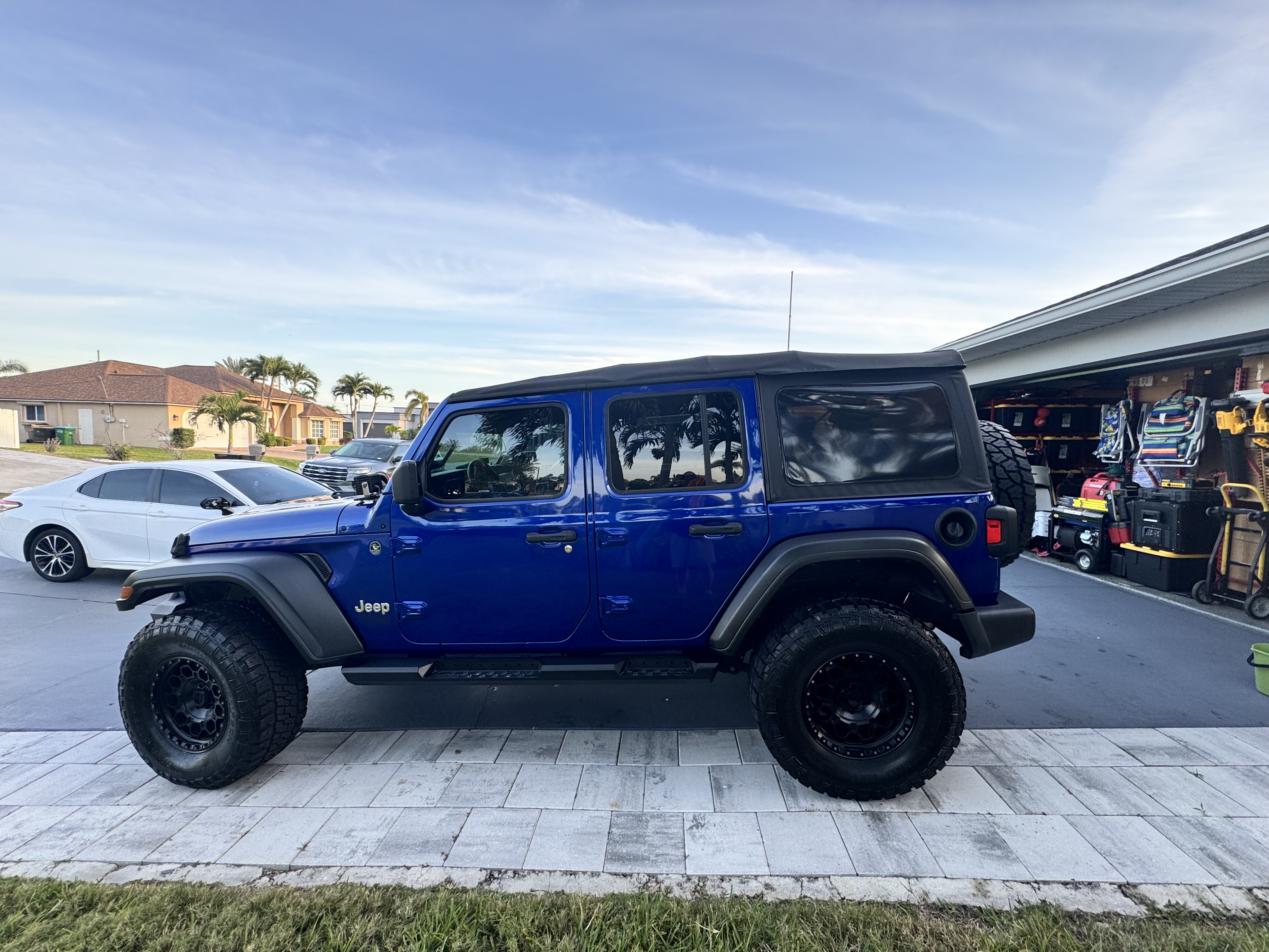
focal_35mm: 14
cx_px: 634
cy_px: 476
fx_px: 513
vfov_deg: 85.7
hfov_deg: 102.1
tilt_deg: -3.6
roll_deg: -2.5
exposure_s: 1/205
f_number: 2.2
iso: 40
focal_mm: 2.22
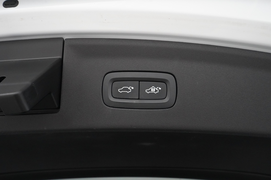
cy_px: 90
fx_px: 211
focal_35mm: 28
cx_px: 136
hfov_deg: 65.5
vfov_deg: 46.4
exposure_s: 1/100
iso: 12800
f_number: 9
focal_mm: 28
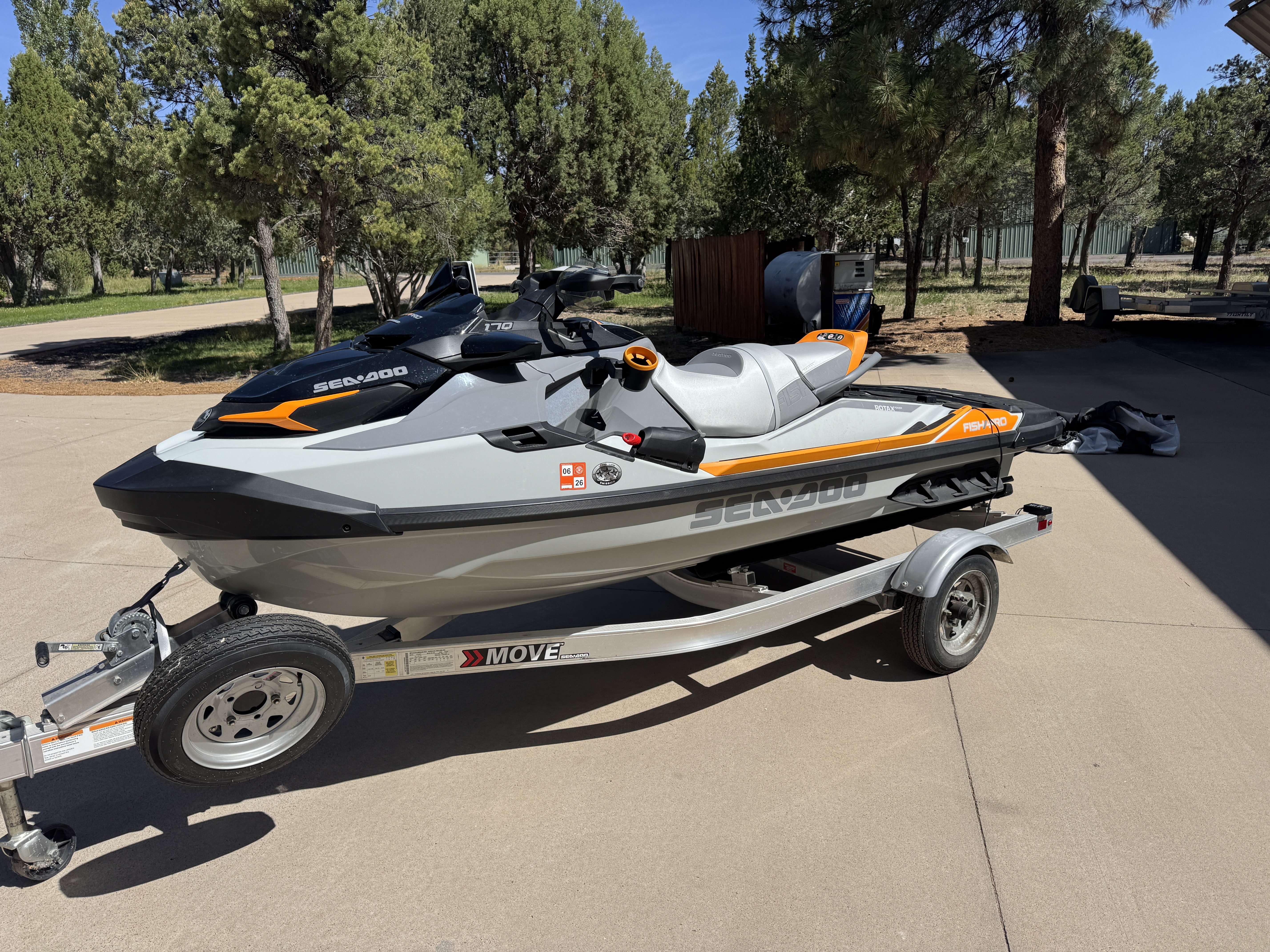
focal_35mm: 24
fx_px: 881
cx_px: 635
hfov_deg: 71.6
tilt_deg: -15.2
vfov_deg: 56.8
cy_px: 476
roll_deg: +1.9
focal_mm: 6.76
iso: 80
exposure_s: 1/5814
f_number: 1.78
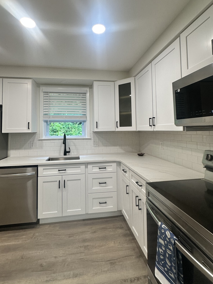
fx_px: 148
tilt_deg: +3.8
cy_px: 123
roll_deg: +0.7
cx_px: 100
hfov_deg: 71.5
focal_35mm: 18
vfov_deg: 87.2
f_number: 2.2
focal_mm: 2.22
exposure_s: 1/120
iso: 160
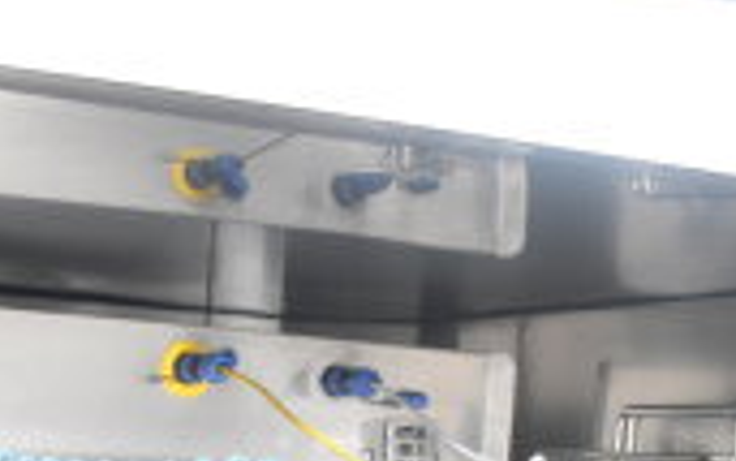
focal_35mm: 98
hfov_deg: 21.2
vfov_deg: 12.4
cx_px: 271
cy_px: 791
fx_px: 1966
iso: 2000
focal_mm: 18
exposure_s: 1/30
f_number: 3.5
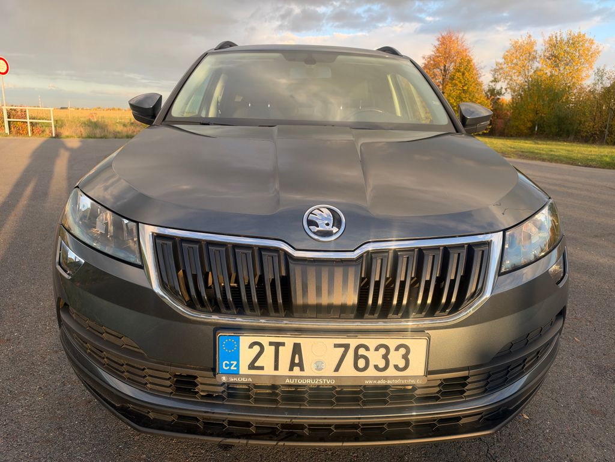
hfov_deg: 71.6
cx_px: 308
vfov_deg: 56.8
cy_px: 231
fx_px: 426
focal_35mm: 24
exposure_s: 1/450
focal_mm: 6.93
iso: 64
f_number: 1.8
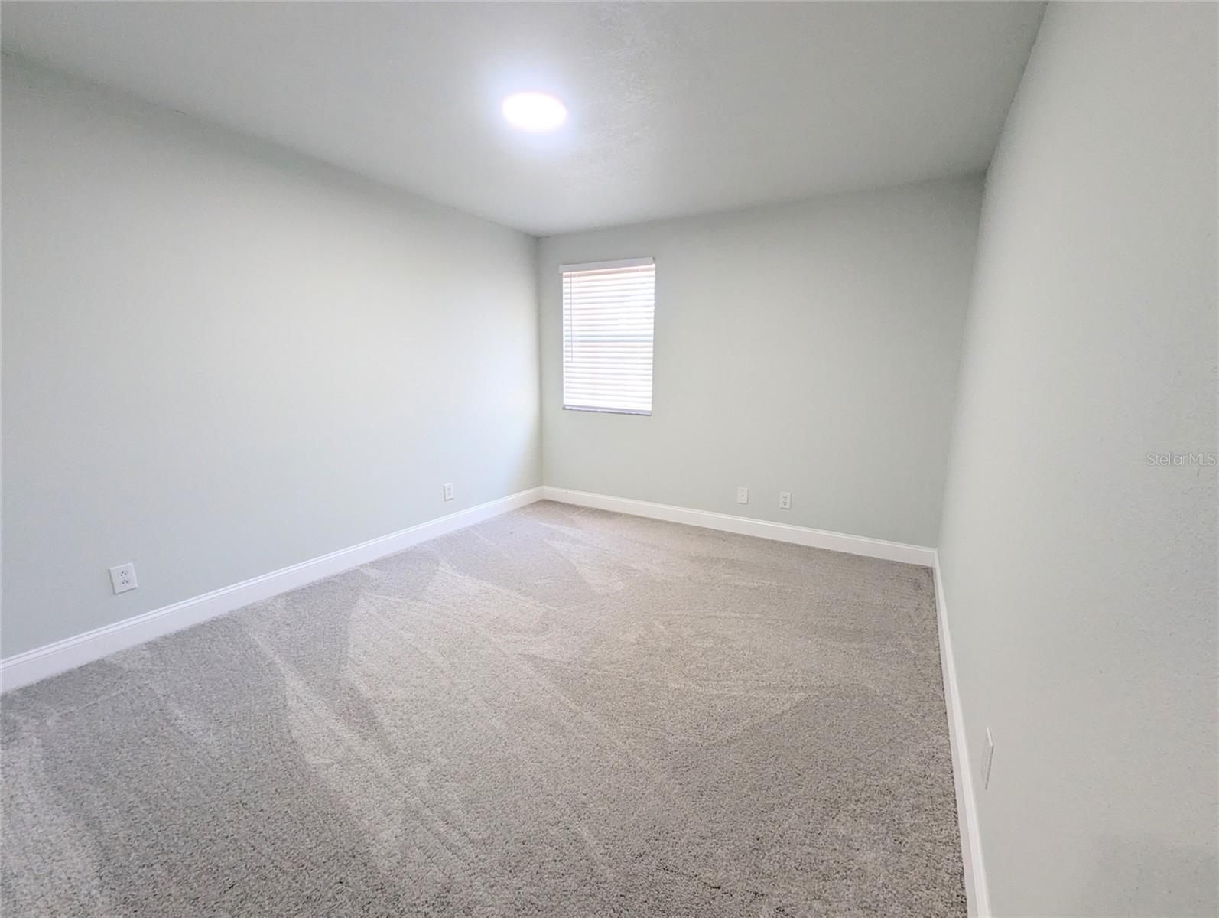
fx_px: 458
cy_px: 459
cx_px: 610
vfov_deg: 90.1
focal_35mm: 13
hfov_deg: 106.1
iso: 111
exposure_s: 1/60
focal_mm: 1.95
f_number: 2.2
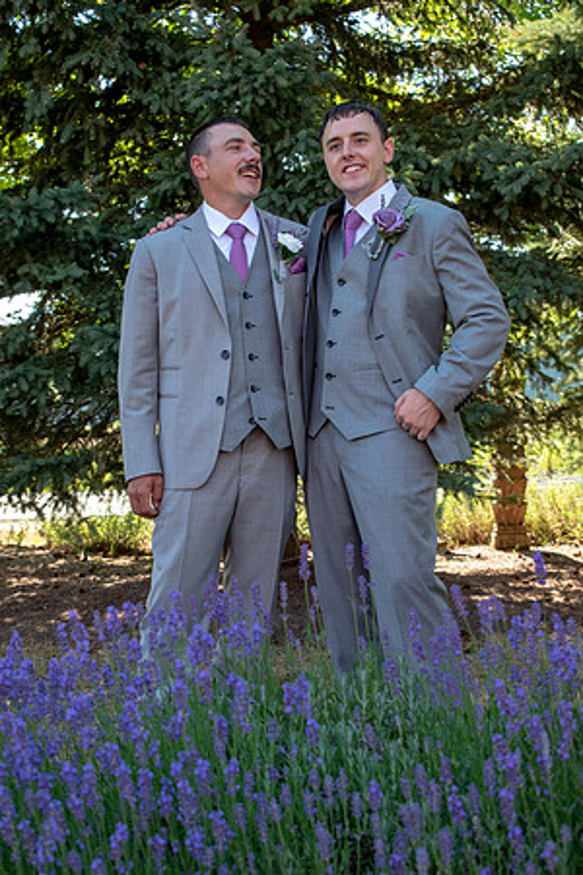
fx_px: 1640
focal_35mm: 68
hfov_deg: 20.2
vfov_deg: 29.9
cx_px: 292
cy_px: 438
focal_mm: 45
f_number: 6.3
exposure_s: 1/160
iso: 400
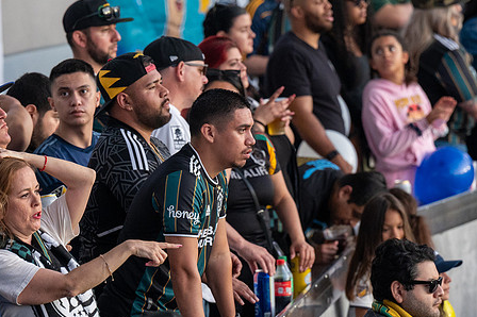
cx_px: 210
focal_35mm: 354
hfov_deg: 5.8
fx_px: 4687
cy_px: 169
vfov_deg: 3.9
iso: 5000
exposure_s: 1/400
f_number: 4
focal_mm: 200
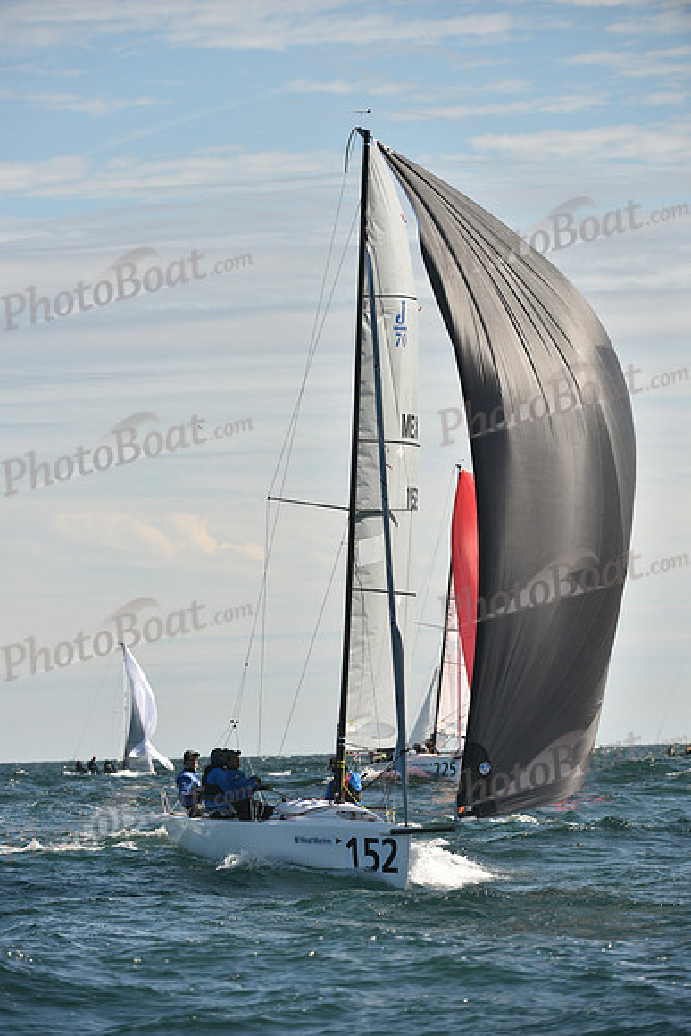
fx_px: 6330
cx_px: 346
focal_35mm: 220
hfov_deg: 6.2
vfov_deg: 9.4
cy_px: 518
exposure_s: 1/1250
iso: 250
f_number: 7.1
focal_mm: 220
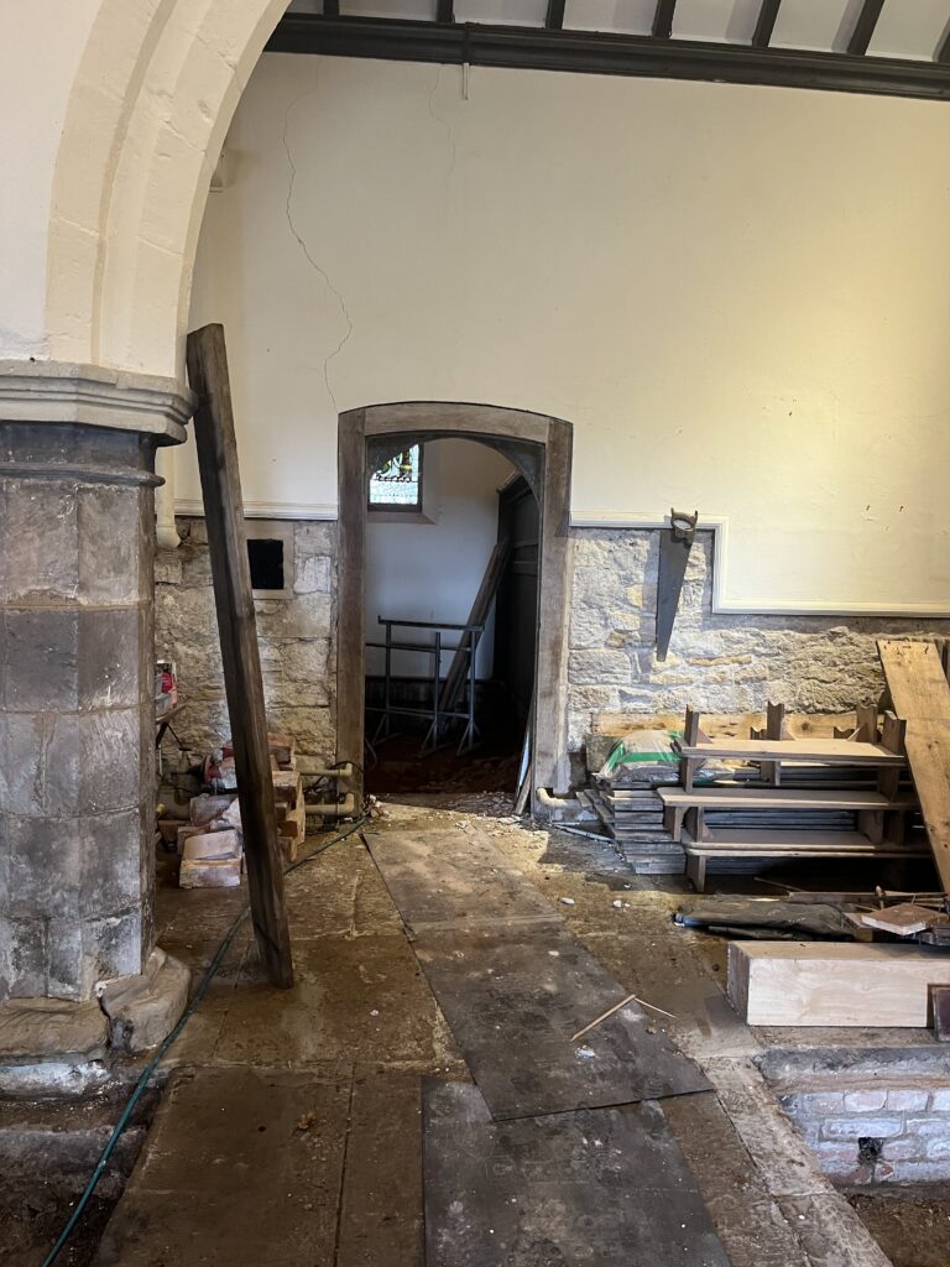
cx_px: 475
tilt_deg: -5.7
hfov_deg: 53.1
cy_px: 634
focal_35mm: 26
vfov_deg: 67.3
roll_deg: -1.0
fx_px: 951
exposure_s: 1/50
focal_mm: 5.1
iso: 200
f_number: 1.6
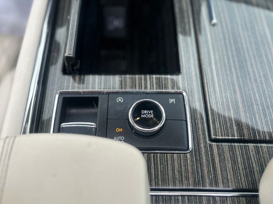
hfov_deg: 56.7
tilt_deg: -66.5
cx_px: 125
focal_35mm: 32
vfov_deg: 44.1
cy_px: 112
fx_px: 252
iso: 32
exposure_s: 1/150
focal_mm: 5.7
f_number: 1.5
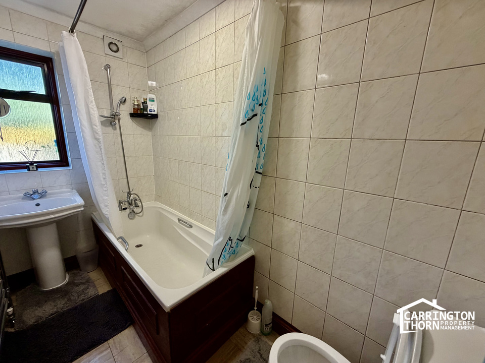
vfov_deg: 85.7
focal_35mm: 14
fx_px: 196
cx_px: 242
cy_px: 182
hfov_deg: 102.1
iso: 320
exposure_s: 1/100
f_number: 2.2
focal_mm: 2.22
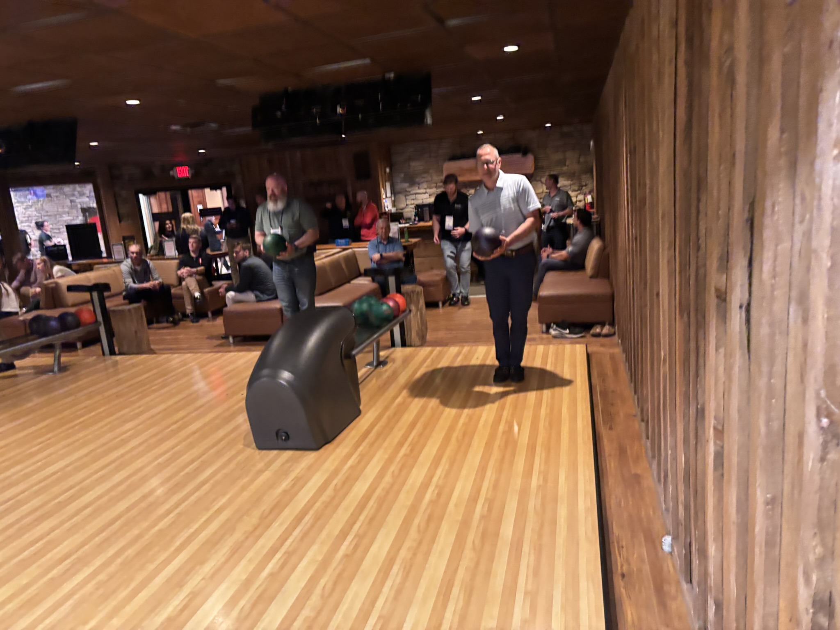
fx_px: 631
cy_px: 315
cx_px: 420
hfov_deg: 67.3
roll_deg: +4.0
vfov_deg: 53.1
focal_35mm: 26
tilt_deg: -6.1
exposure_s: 1/40
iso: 640
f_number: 1.6
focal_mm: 5.96
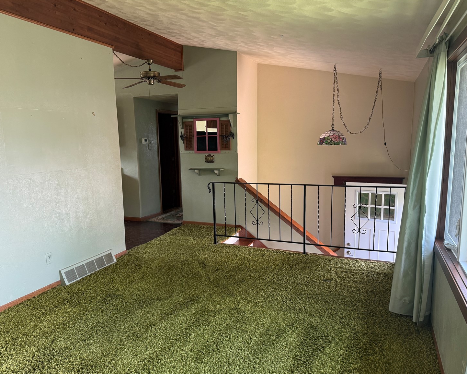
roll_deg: +0.9
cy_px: 192
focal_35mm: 26
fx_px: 359
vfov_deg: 54.9
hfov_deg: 66.0
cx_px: 222
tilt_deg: -8.2
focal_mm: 6.76
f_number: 1.78
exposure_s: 1/121
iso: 200
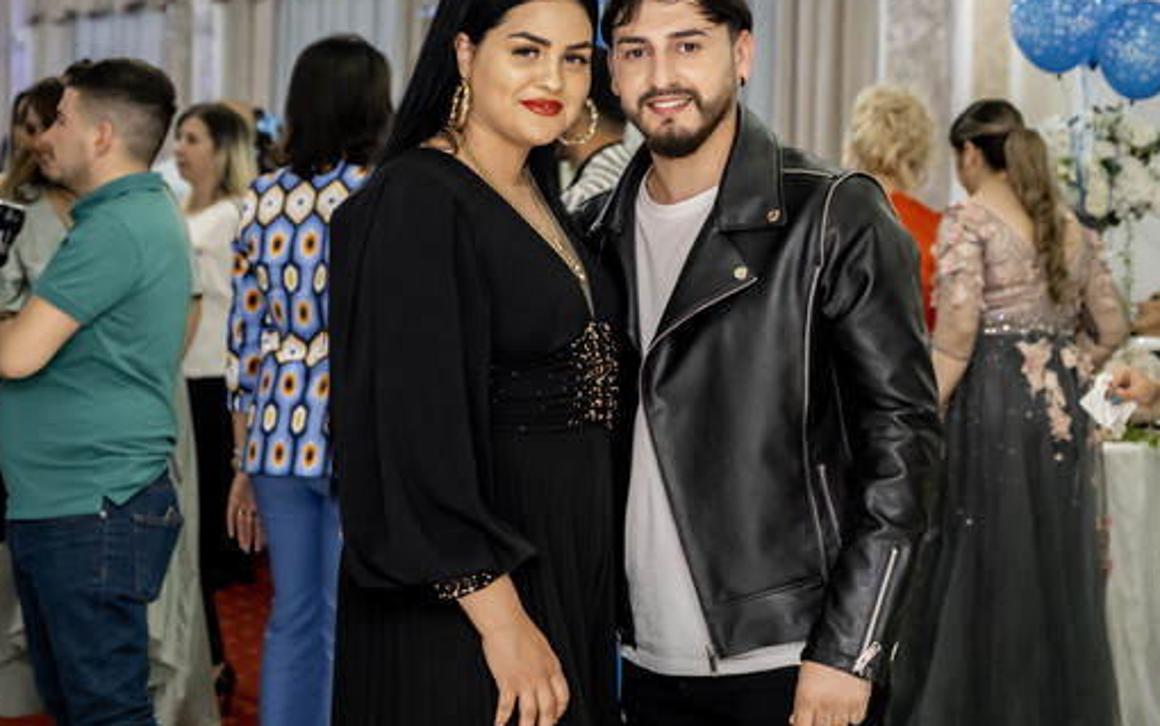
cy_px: 272
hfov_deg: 23.8
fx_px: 2751
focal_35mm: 87
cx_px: 603
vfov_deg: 15.0
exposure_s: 1/160
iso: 1000
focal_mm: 45.5
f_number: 2.8
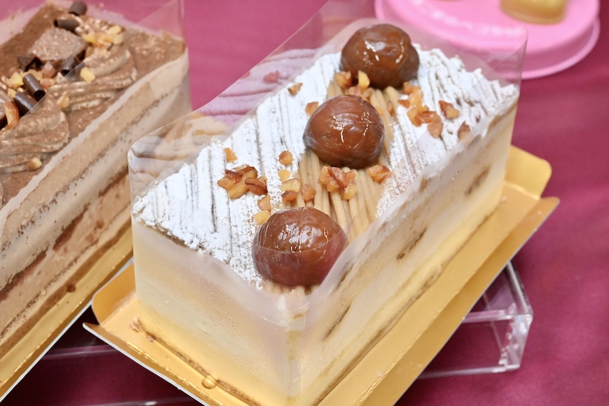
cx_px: 304
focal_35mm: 60
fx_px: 1015
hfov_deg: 33.4
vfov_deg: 22.6
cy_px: 203
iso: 6400
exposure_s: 1/200
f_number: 11
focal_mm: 60
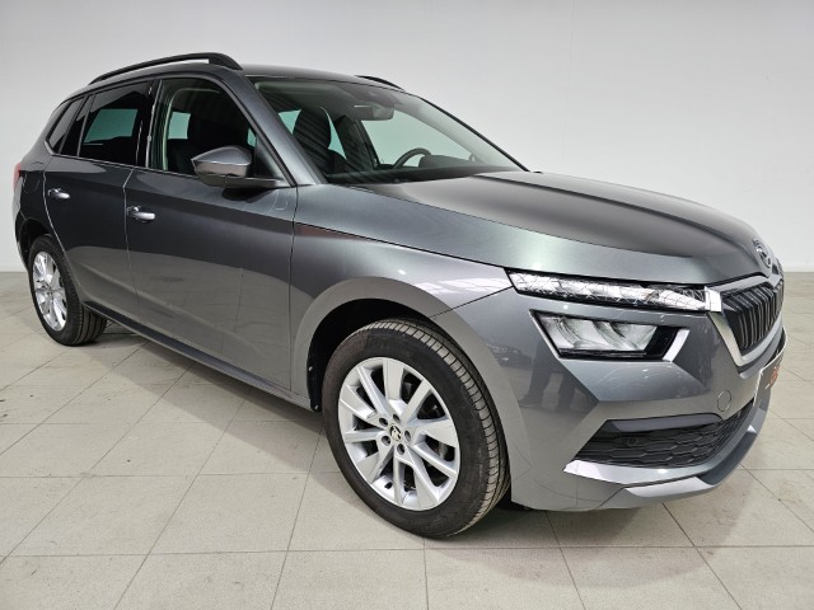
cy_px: 305
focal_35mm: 23
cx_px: 407
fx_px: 541
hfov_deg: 73.9
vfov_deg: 58.9
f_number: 1.7
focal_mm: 6.3
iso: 100
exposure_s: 1/180
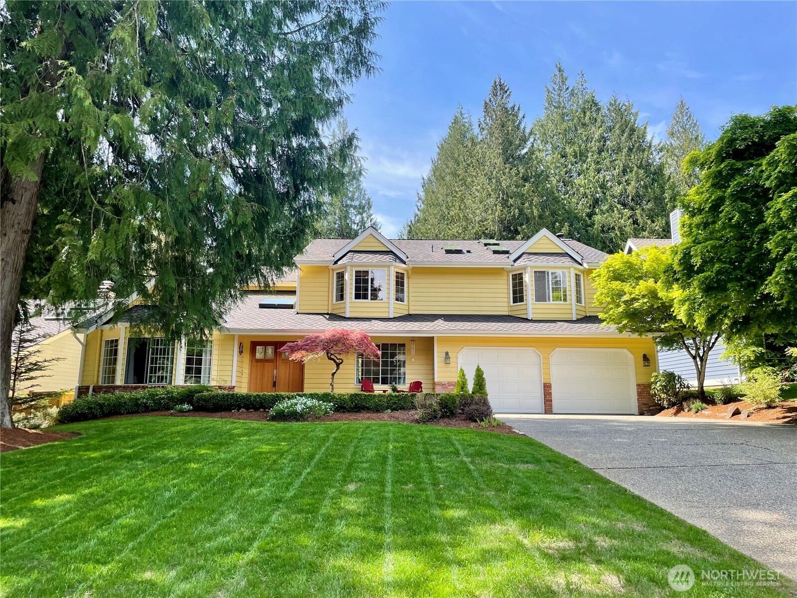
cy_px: 299
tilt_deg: +9.9
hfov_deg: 67.3
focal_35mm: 26
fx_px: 599
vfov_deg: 53.1
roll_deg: +1.4
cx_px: 398
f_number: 1.6
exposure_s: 1/940
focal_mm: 4.2
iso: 32
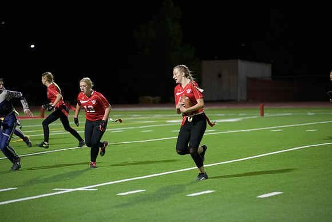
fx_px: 1291
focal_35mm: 140
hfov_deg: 14.7
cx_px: 166
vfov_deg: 9.8
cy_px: 111
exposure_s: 1/640
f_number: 2.8
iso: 3200
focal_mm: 140
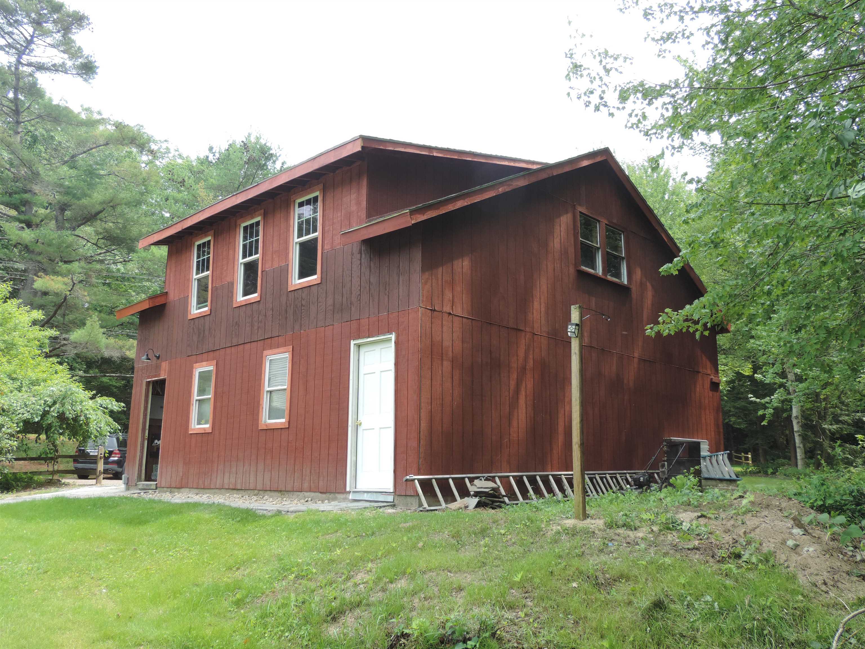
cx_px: 432
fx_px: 750
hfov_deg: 60.0
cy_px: 324
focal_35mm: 30
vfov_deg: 46.8
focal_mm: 5.3
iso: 80
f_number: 3.1
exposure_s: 1/200
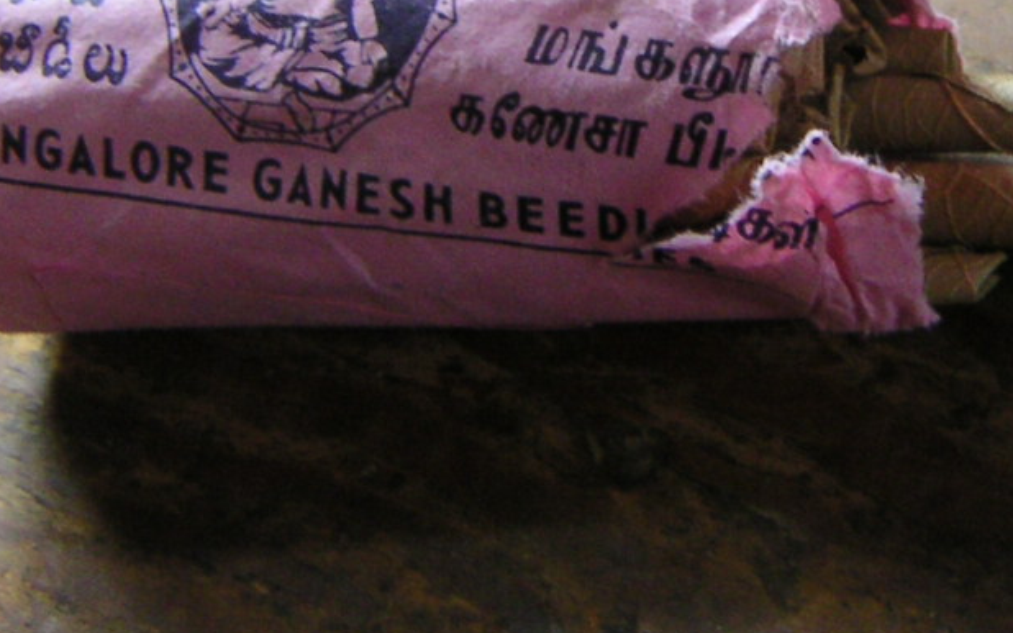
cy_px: 131
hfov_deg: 23.0
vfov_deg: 14.4
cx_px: 649
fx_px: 2484
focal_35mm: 90
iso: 100
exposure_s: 1/10
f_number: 2.9
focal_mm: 5.4
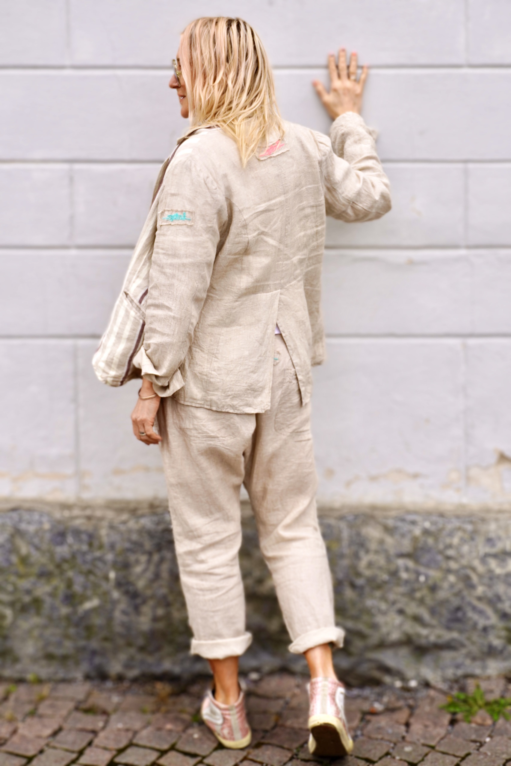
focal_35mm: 66
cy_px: 383
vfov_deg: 30.5
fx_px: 1406
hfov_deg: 20.6
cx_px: 256
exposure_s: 1/200
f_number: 5.6
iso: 100
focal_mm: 44
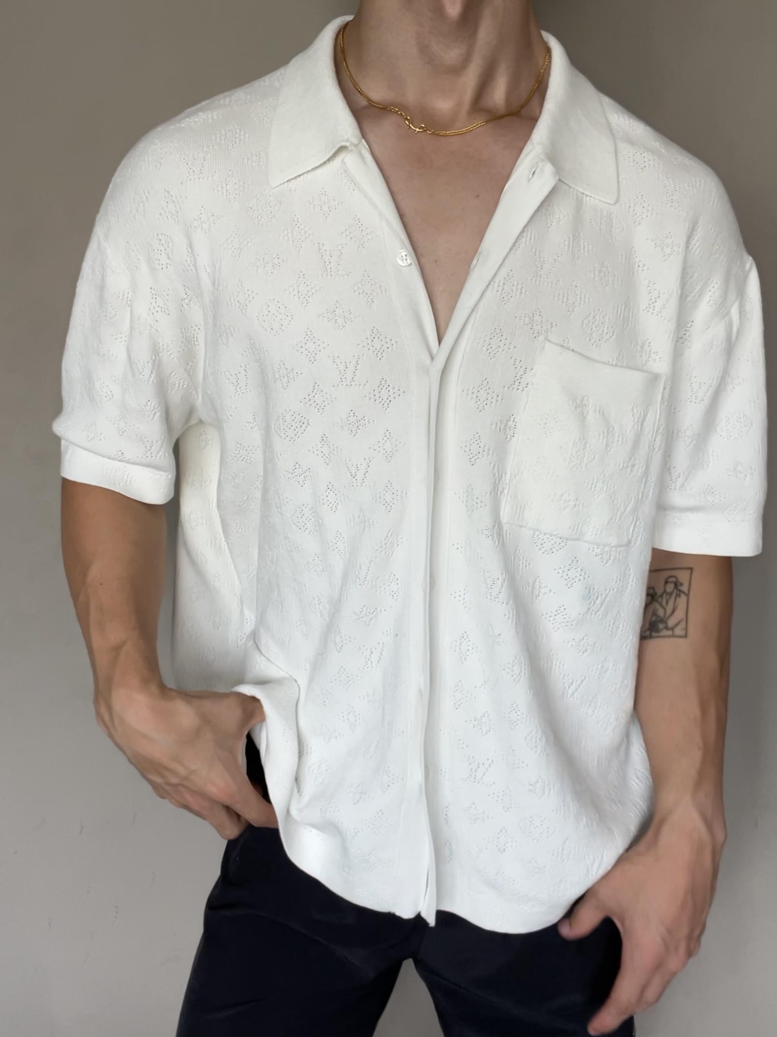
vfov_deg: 60.0
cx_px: 388
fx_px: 898
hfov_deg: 46.8
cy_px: 518
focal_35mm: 30
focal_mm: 2.71
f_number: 2.2
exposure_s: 1/60
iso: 64
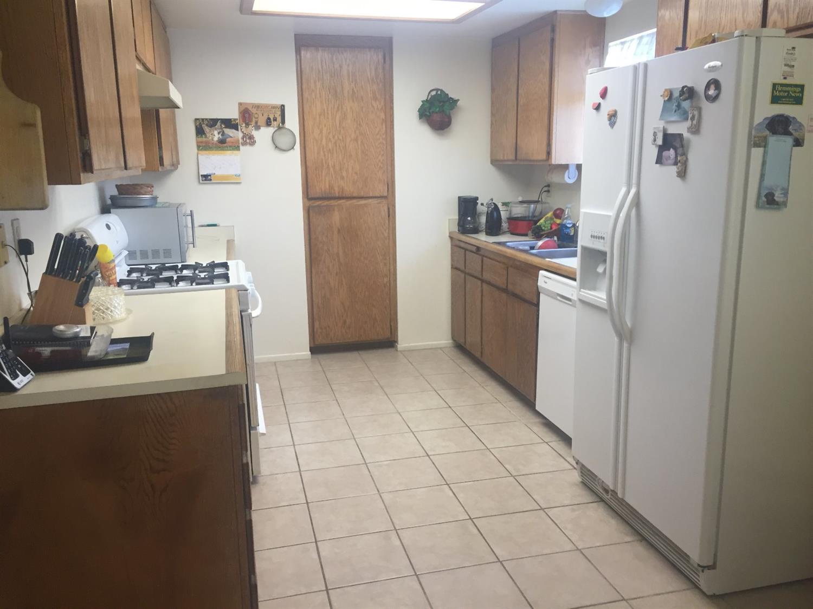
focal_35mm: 29
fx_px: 681
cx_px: 406
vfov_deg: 48.2
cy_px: 304
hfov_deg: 61.7
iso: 40
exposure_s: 1/30
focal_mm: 4.15
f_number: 2.2
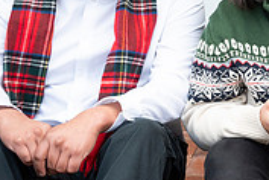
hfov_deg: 13.2
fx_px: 1128
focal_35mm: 151
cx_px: 336
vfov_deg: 9.1
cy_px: 83
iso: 400
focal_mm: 46
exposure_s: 1/125
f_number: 5.3
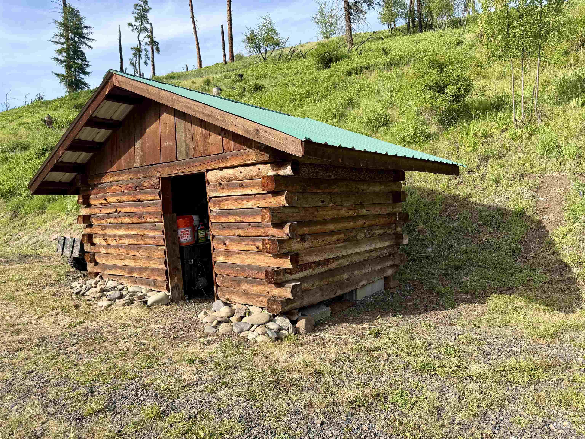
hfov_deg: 71.6
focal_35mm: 24
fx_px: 406
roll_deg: +0.9
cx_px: 292
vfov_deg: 56.8
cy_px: 220
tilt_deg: -1.4
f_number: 1.78
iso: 80
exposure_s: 1/1493
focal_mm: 6.76
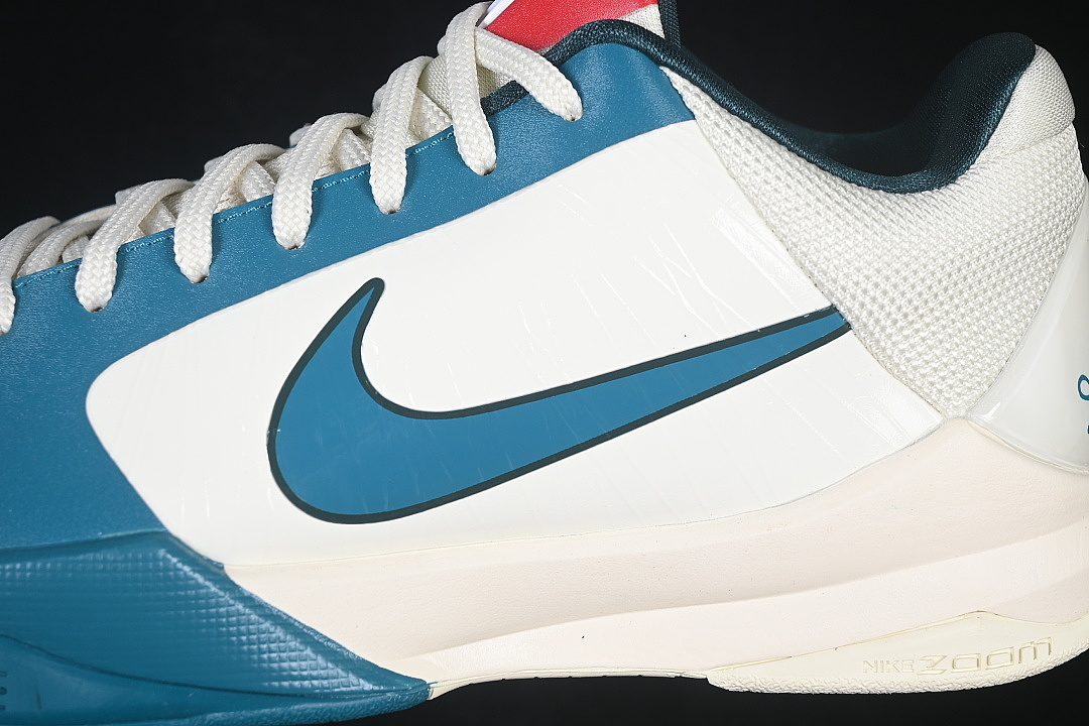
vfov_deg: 18.2
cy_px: 363
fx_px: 2269
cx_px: 544
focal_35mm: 75
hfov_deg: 27.0
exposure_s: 1/80
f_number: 7.1
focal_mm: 50
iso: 160
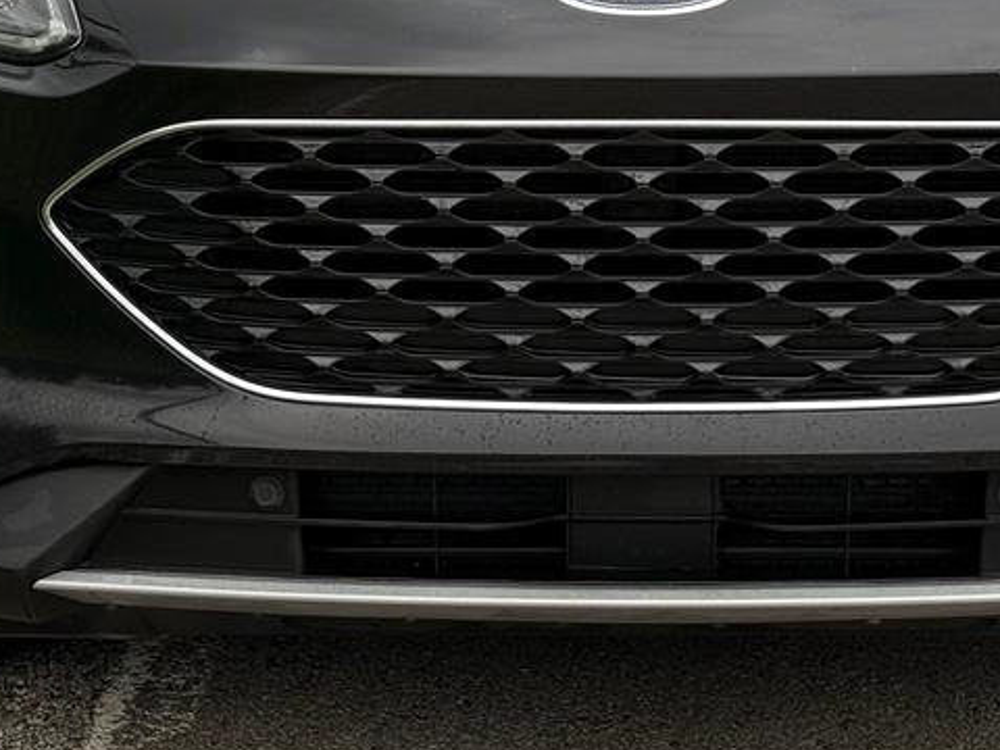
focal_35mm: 128
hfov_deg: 15.4
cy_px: -223
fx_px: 3698
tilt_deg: -2.3
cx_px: 635
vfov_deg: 11.3
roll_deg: -2.3
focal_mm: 6.76
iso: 64
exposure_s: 1/411
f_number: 1.78
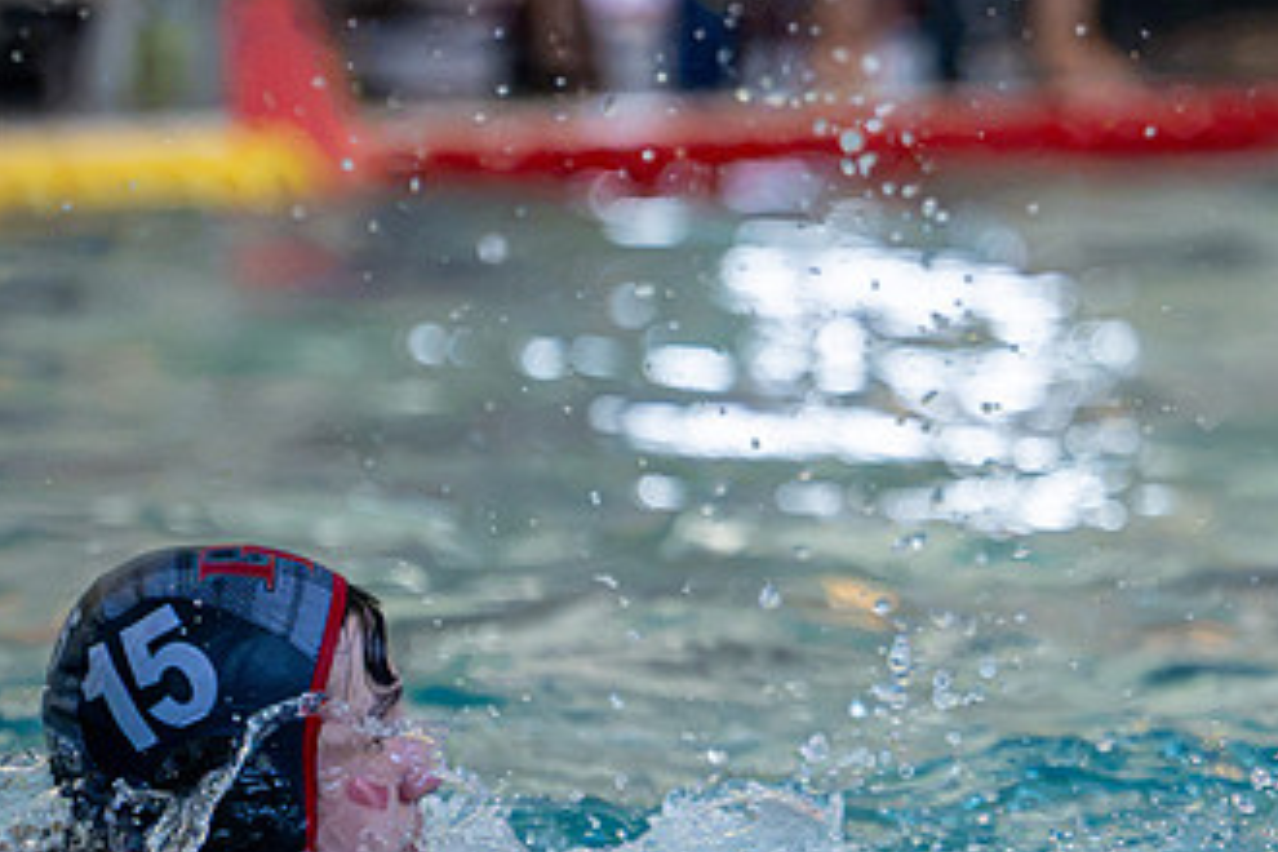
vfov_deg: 2.0
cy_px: 325
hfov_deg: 3.0
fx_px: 24174
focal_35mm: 681
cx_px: 1396
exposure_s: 1/1000
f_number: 4
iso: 9000
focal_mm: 250
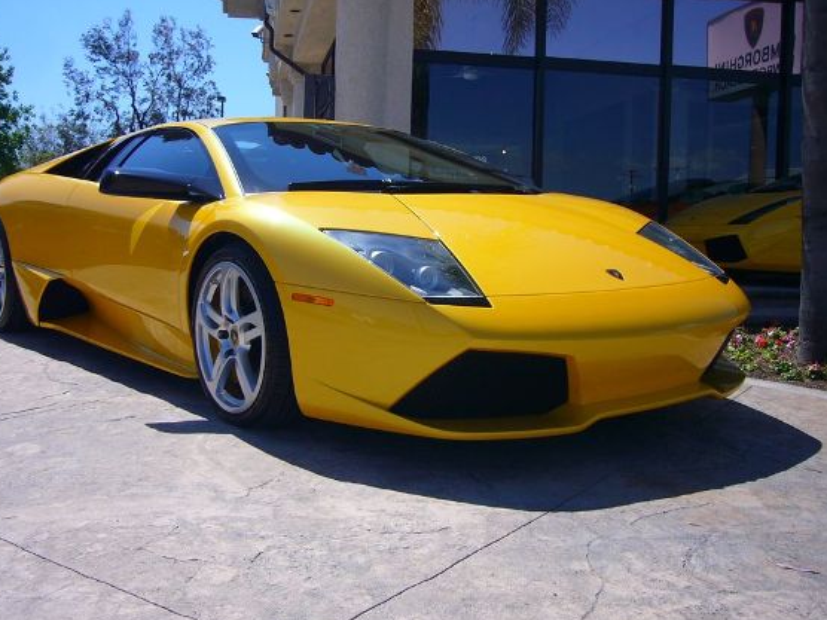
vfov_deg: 37.7
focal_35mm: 38
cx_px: 382
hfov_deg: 48.9
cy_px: 305
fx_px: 908
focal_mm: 5.4
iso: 80
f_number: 6.3
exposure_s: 1/400
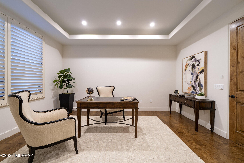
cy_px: 82
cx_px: 122
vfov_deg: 85.4
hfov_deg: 108.3
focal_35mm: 13
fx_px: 88
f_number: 7.1
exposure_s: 1/2
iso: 200
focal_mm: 13
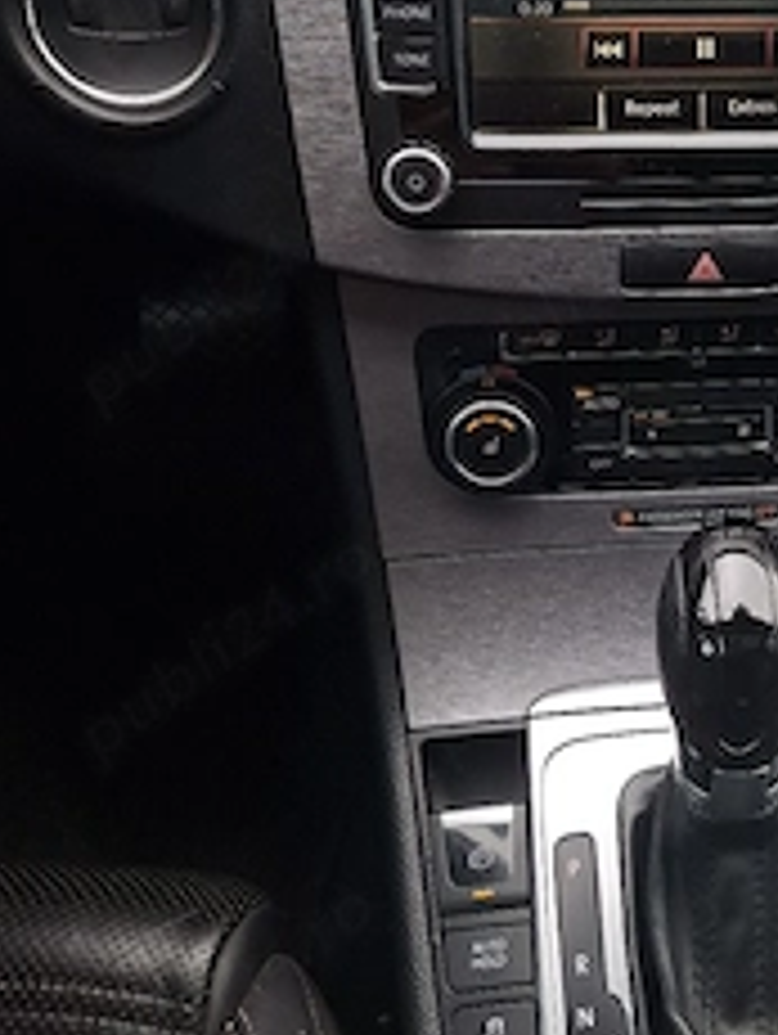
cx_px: 666
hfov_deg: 34.5
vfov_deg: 46.1
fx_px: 1196
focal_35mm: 40
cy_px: 351
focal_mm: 5.54
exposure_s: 1/500
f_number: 1.8
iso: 40
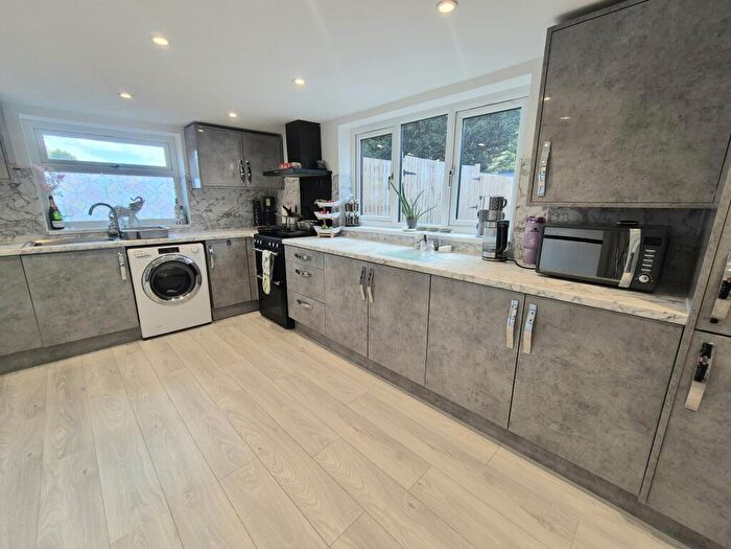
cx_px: 366
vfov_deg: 89.9
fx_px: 275
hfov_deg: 106.2
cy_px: 274
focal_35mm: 13
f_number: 2.2
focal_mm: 2.2
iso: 64
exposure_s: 1/100
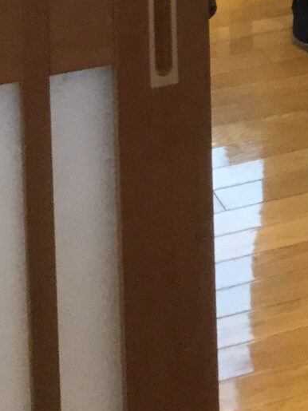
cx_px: 663
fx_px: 1828
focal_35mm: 154
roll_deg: +0.9
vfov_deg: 11.2
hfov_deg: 8.9
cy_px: -504
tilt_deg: -3.6
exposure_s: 1/30
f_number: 2.4
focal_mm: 3.3
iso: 80
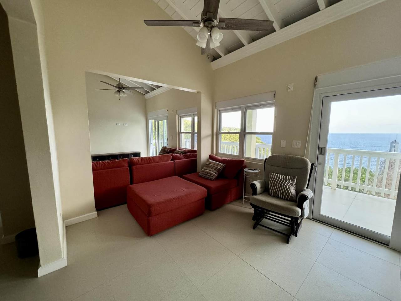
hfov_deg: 102.1
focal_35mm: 14
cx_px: 200
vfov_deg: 85.7
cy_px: 150
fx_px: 162
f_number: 2.2
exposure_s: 1/99
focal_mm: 2.22
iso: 320
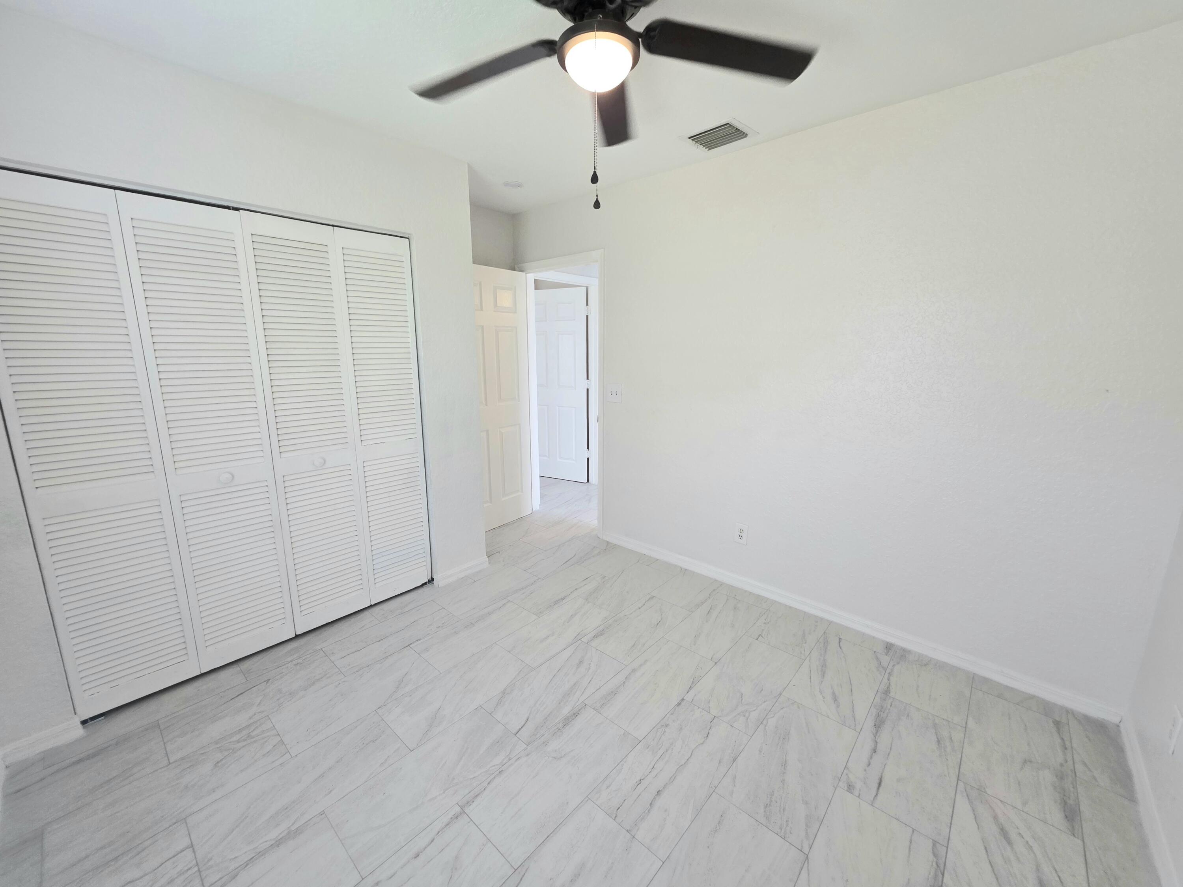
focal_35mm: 13
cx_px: 592
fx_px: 444
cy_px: 444
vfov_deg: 89.9
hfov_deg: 106.2
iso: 125
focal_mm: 2.2
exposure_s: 1/120
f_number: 1.9
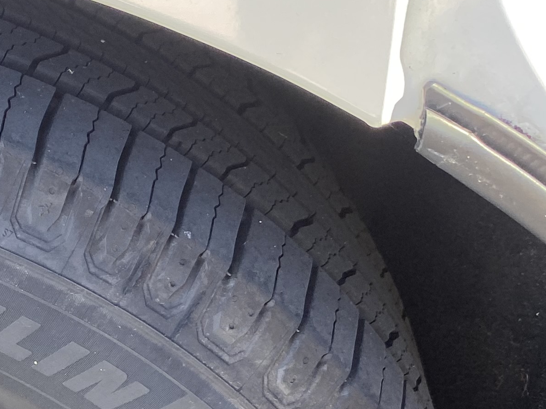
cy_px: 393
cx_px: -224
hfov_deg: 19.9
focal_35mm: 88
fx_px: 1388
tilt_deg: -45.9
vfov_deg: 16.5
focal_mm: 4.25
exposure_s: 1/121
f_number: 1.8
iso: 64
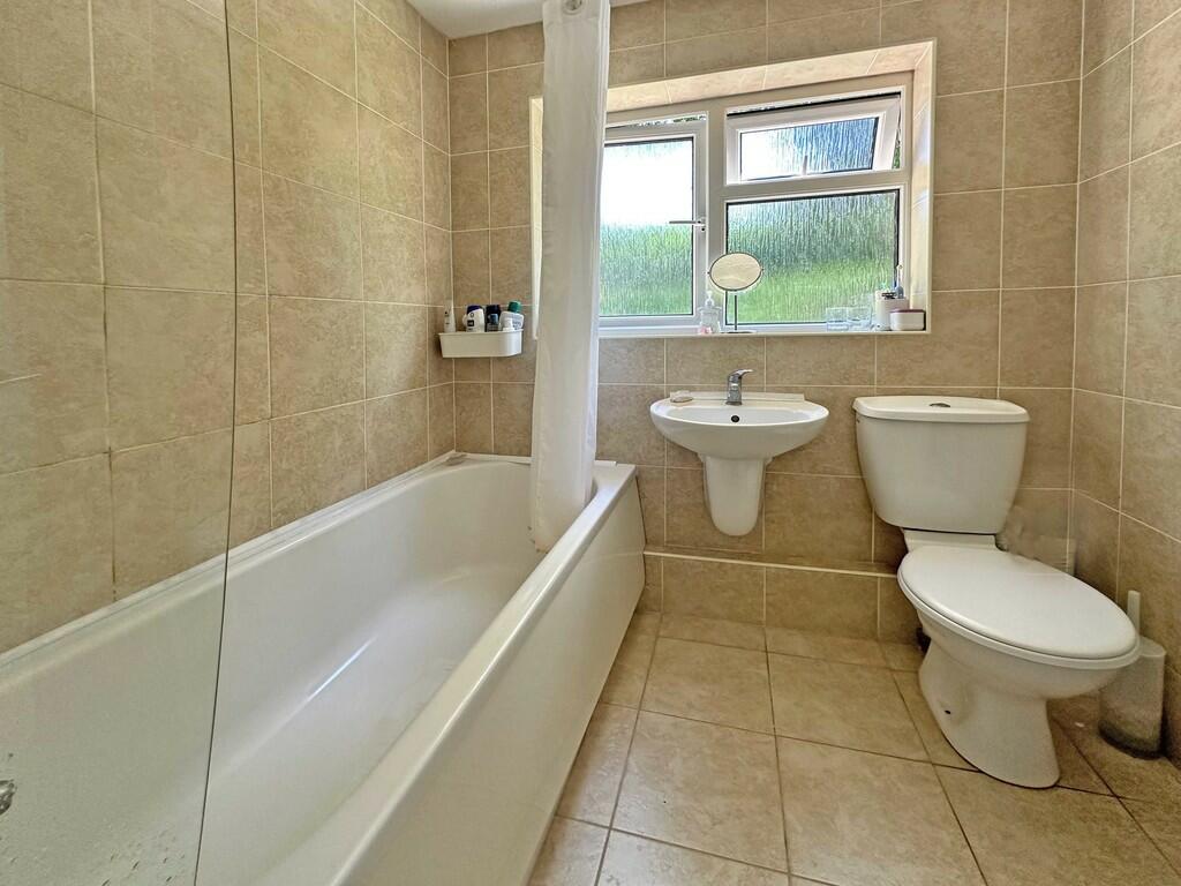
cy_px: 443
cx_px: 590
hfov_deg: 102.1
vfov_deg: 85.7
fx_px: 478
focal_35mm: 14
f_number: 2.2
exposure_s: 1/99
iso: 200
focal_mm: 2.22
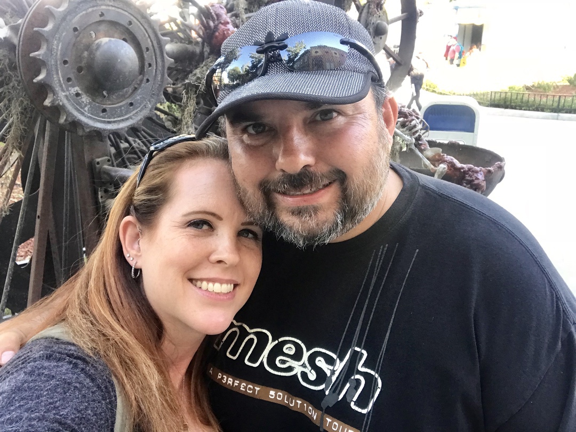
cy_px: 216
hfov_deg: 56.8
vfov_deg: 44.2
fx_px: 533
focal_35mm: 32
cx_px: 288
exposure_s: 1/30
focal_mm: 2.87
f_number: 2.2
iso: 25
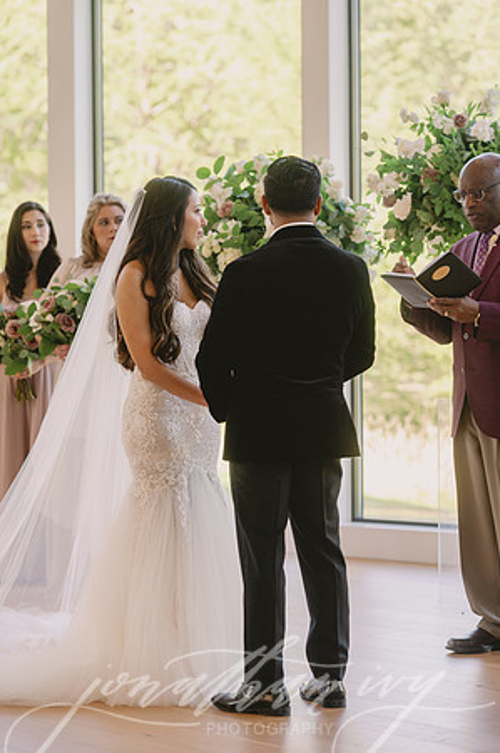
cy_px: 376
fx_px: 2714
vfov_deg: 15.8
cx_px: 250
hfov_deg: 10.5
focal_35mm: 130
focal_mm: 130
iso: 800
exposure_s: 1/320
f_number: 2.8
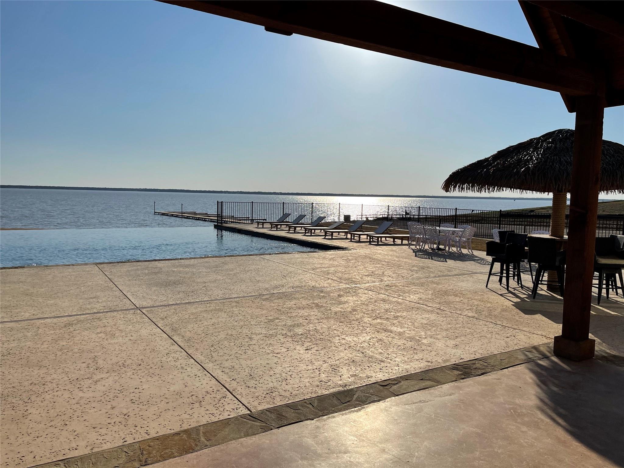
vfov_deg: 53.1
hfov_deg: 67.3
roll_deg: -1.9
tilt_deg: -5.4
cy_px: 234
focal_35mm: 26
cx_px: 312
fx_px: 469
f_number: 1.6
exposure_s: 1/20833
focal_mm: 5.1
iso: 40
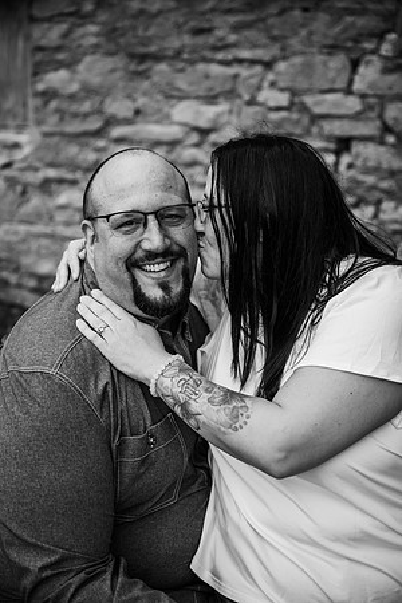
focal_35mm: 47
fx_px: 787
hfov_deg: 28.6
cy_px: 302
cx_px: 201
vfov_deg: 41.9
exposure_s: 1/400
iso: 200
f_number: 3.2
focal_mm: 47
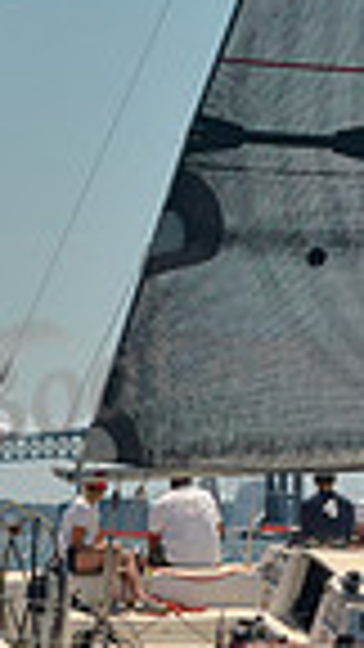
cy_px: -338
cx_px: 542
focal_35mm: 296
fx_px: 5079
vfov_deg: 7.2
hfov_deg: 4.1
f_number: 9
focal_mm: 70
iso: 280
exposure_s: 1/800
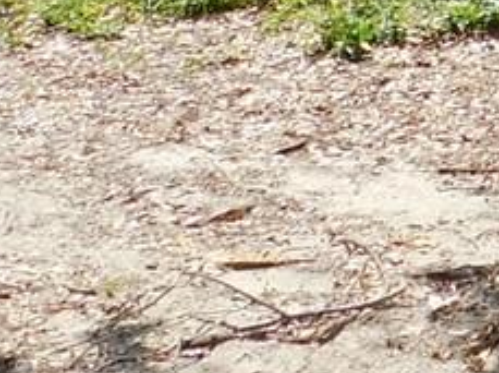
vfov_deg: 8.6
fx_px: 2317
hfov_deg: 11.0
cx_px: 1046
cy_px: -412
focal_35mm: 161
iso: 125
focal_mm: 4
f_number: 3
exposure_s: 1/1000
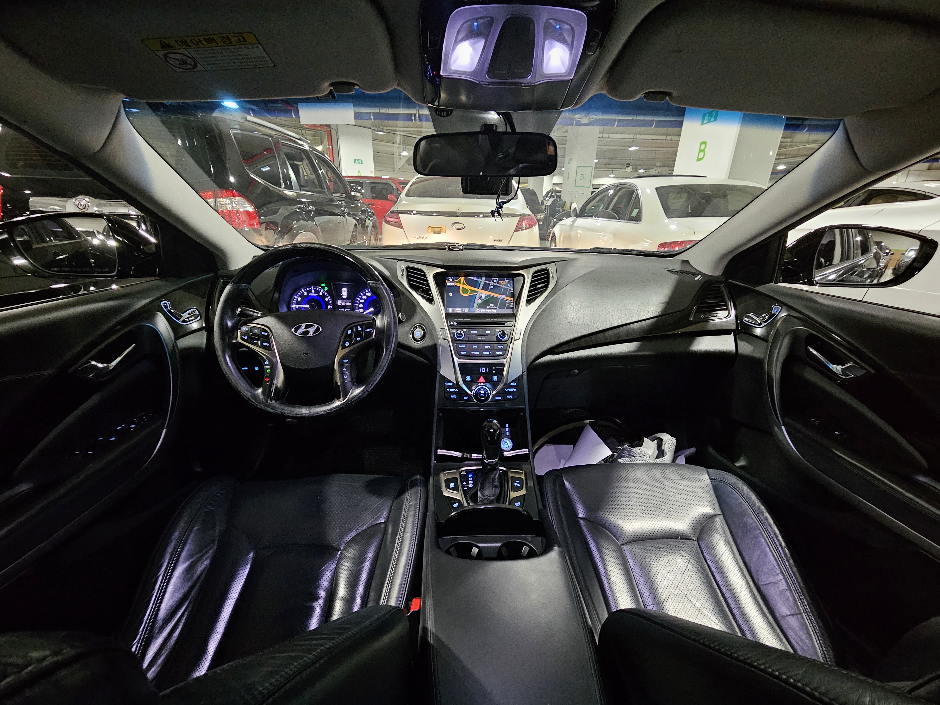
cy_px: 352
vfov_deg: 89.9
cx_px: 470
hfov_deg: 106.2
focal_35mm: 13
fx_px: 353
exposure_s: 1/24
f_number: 2.2
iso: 800
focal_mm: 2.2
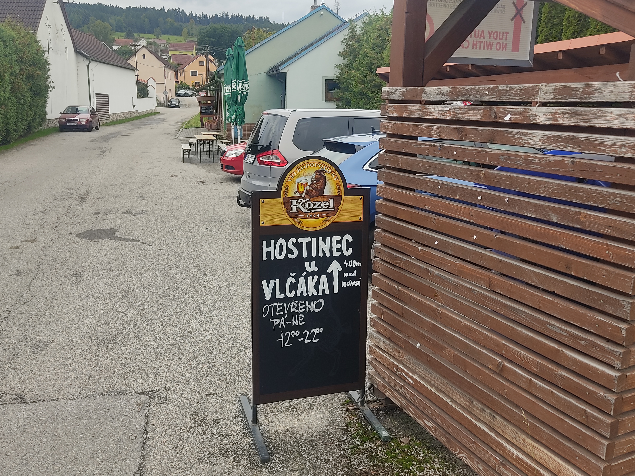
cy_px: 223
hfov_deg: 55.3
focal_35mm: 33
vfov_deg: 42.9
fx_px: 605
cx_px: 330
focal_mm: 4.74
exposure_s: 1/516
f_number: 1.79
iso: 100
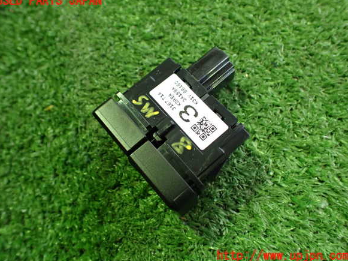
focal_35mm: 31
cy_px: 128
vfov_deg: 45.4
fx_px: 311
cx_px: 173
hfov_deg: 58.4
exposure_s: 1/50
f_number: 2.3
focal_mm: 5.4
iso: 800
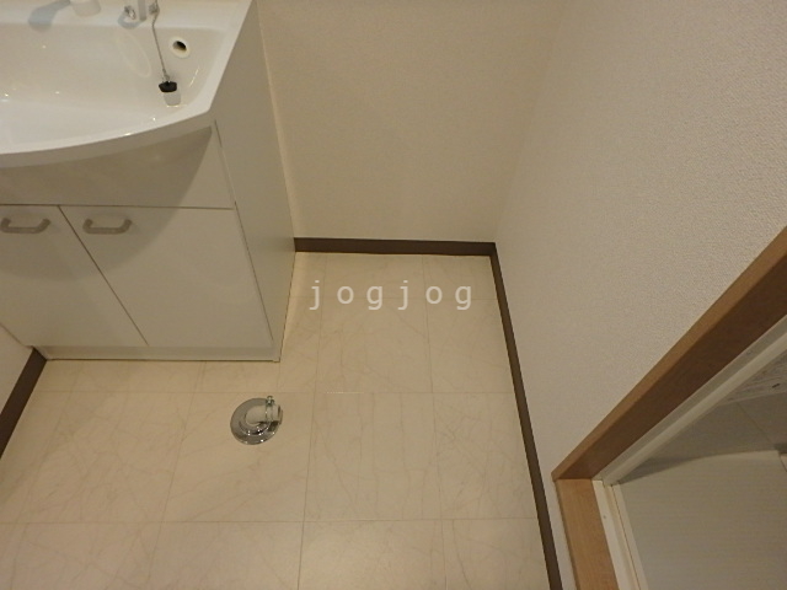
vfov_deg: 63.4
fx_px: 477
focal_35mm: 21
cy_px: 295
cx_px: 394
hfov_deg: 79.0
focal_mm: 3.7
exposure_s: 1/30
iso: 400
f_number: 3.5
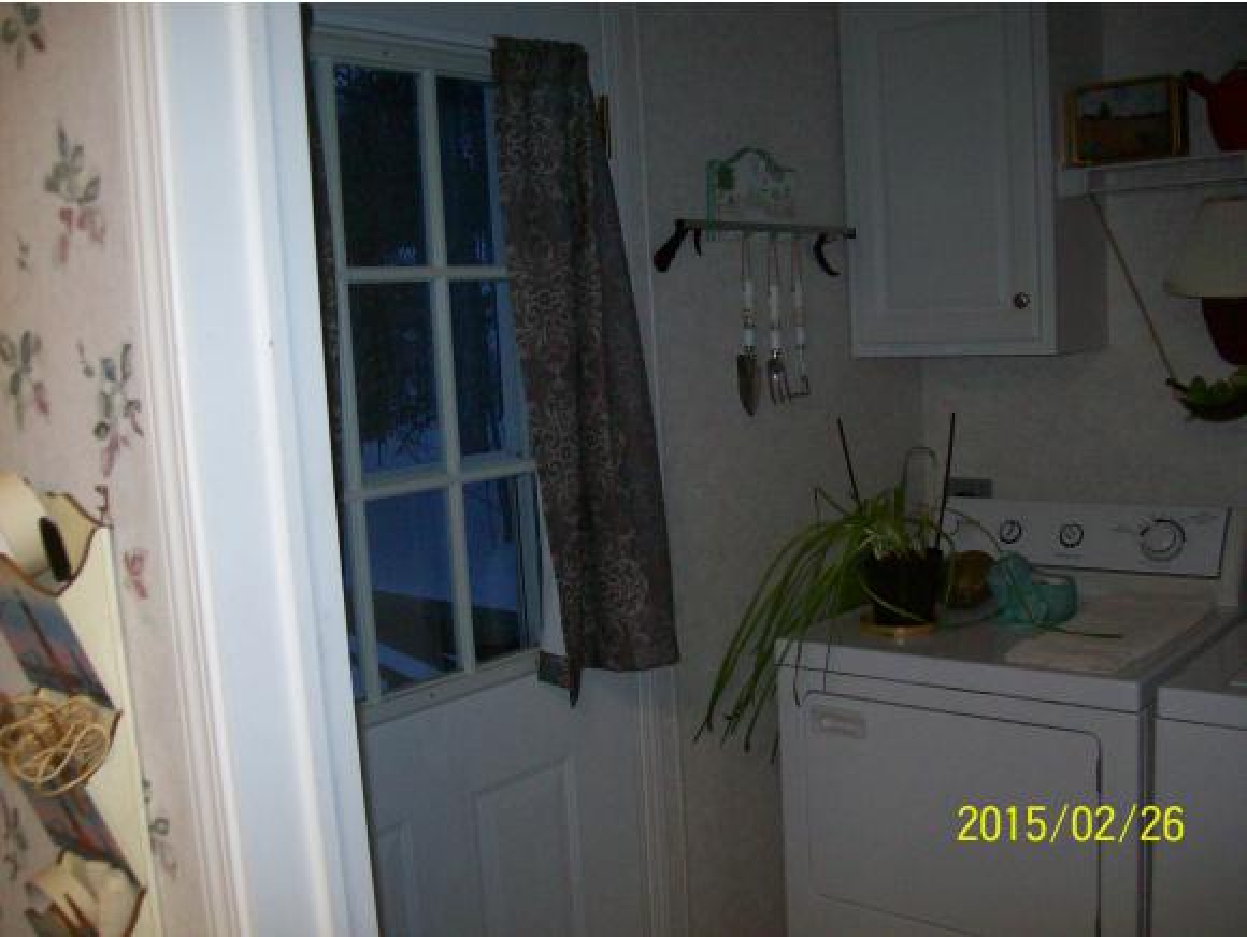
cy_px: 468
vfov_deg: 39.7
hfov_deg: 51.3
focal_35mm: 36
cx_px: 624
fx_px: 1298
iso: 200
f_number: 2.7
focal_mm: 6
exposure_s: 1/64
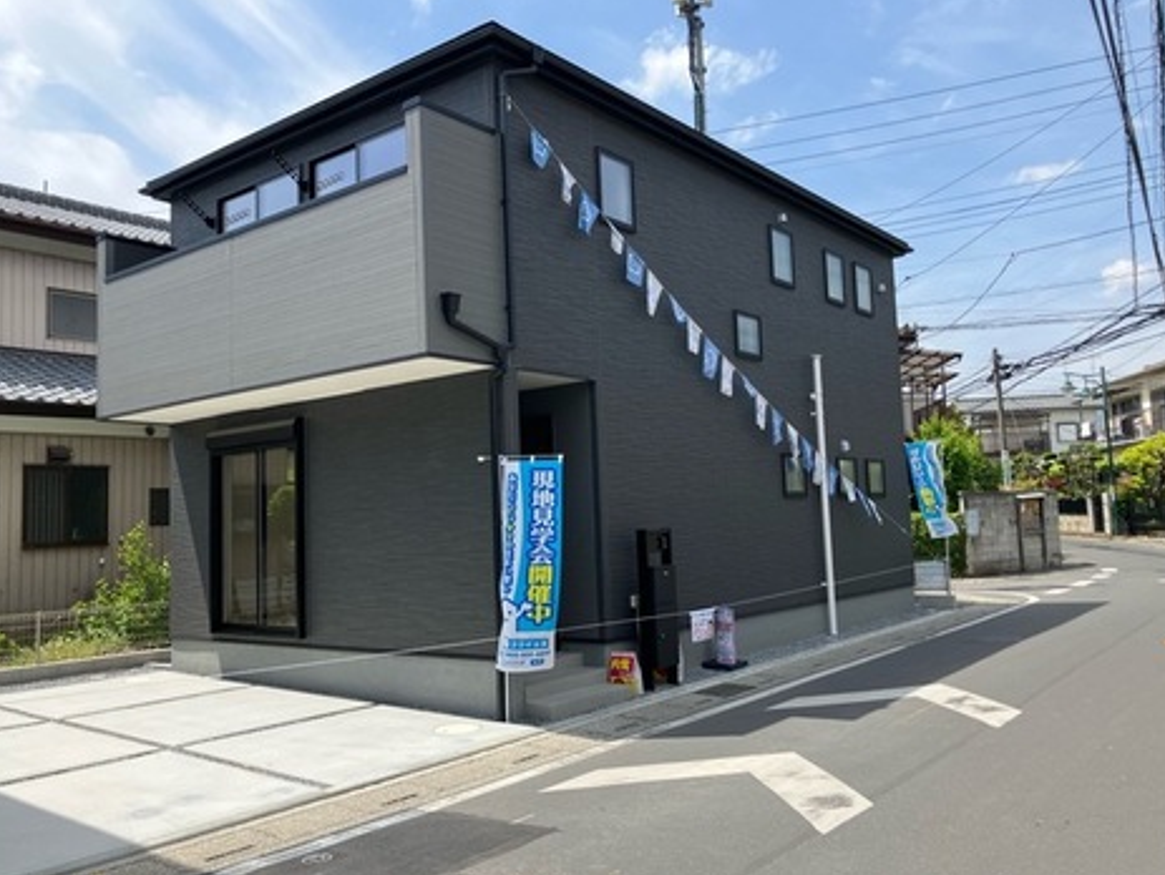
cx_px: 589
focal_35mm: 29
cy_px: 438
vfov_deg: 48.3
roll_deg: +1.7
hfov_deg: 61.6
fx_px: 977
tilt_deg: +4.2
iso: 32
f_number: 1.8
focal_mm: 3.99
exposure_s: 1/1621
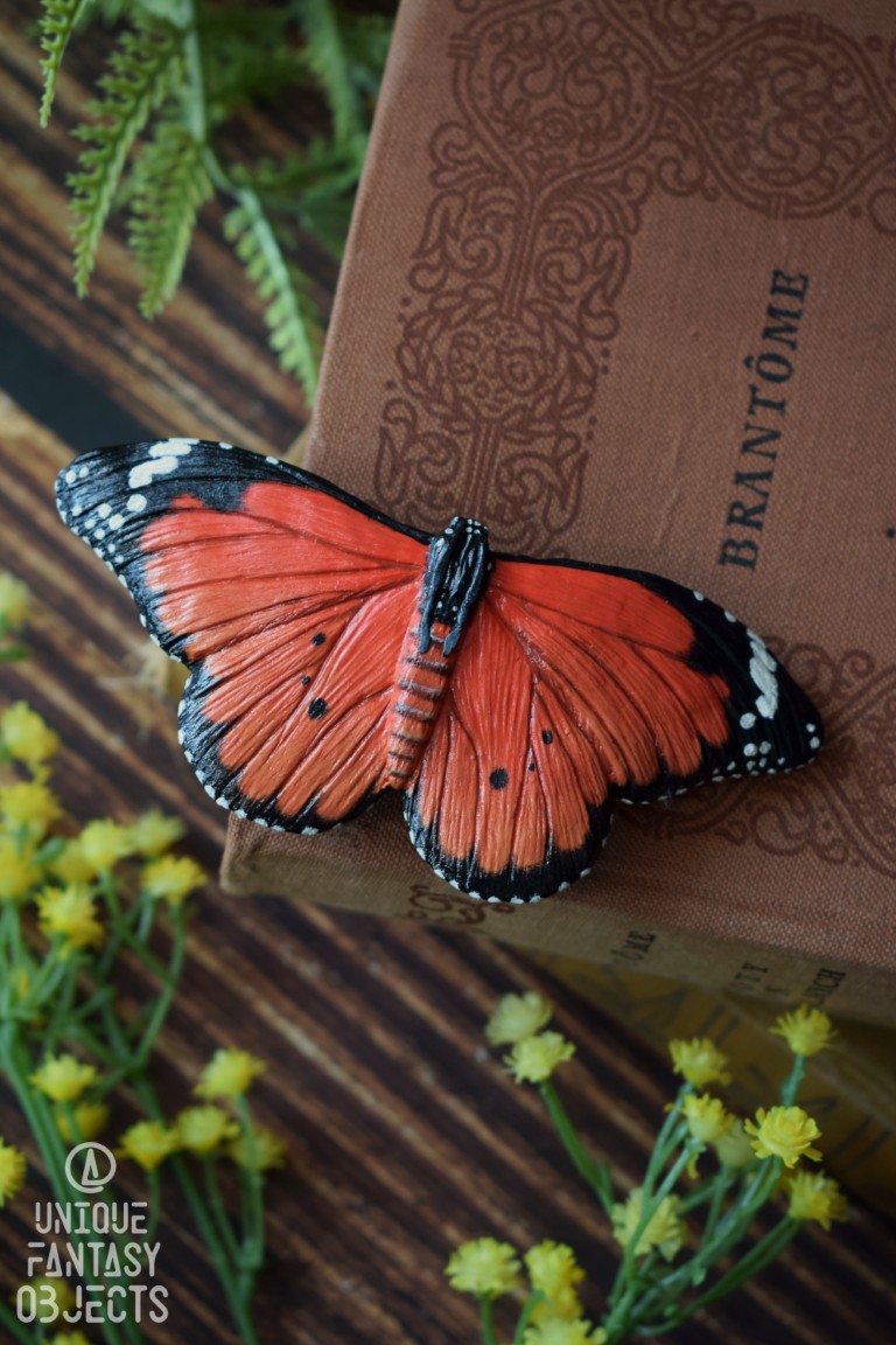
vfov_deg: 28.1
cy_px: 672
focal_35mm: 72
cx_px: 448
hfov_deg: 18.9
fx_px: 2688
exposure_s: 1/80
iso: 400
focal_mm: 48
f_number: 5.3
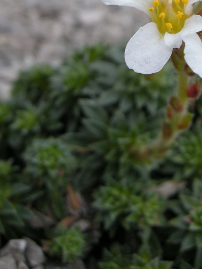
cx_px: 160
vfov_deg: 25.3
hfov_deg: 19.7
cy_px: 11
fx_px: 576
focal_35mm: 74
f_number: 3.8
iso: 64
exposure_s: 1/142
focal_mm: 7.5
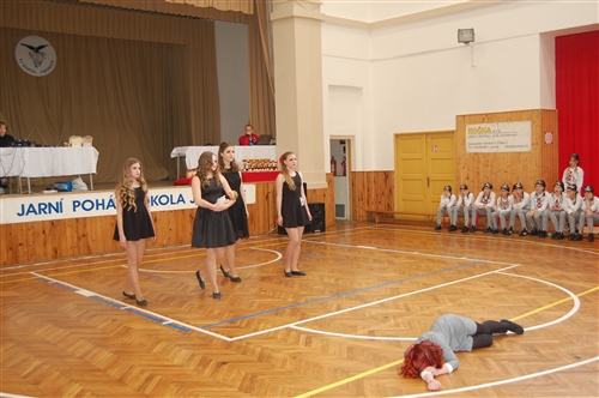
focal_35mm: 39
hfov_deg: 49.6
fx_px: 648
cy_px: 199
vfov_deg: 34.1
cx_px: 300
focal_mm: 26
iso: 640
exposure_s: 1/60
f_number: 4
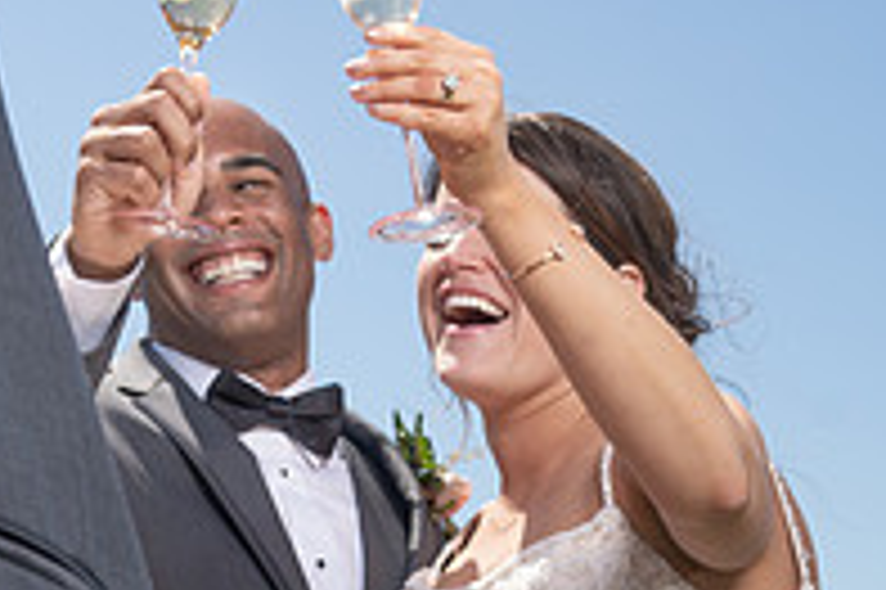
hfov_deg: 15.9
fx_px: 3025
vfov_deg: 10.7
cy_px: -349
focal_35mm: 123
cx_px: -227
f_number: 7.1
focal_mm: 35
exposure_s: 1/250
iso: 50
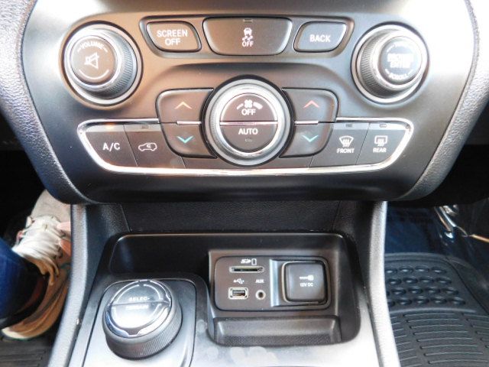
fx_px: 325
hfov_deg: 73.9
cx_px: 244
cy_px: 184
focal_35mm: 23
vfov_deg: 58.9
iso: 400
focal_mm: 4
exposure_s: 1/8
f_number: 3
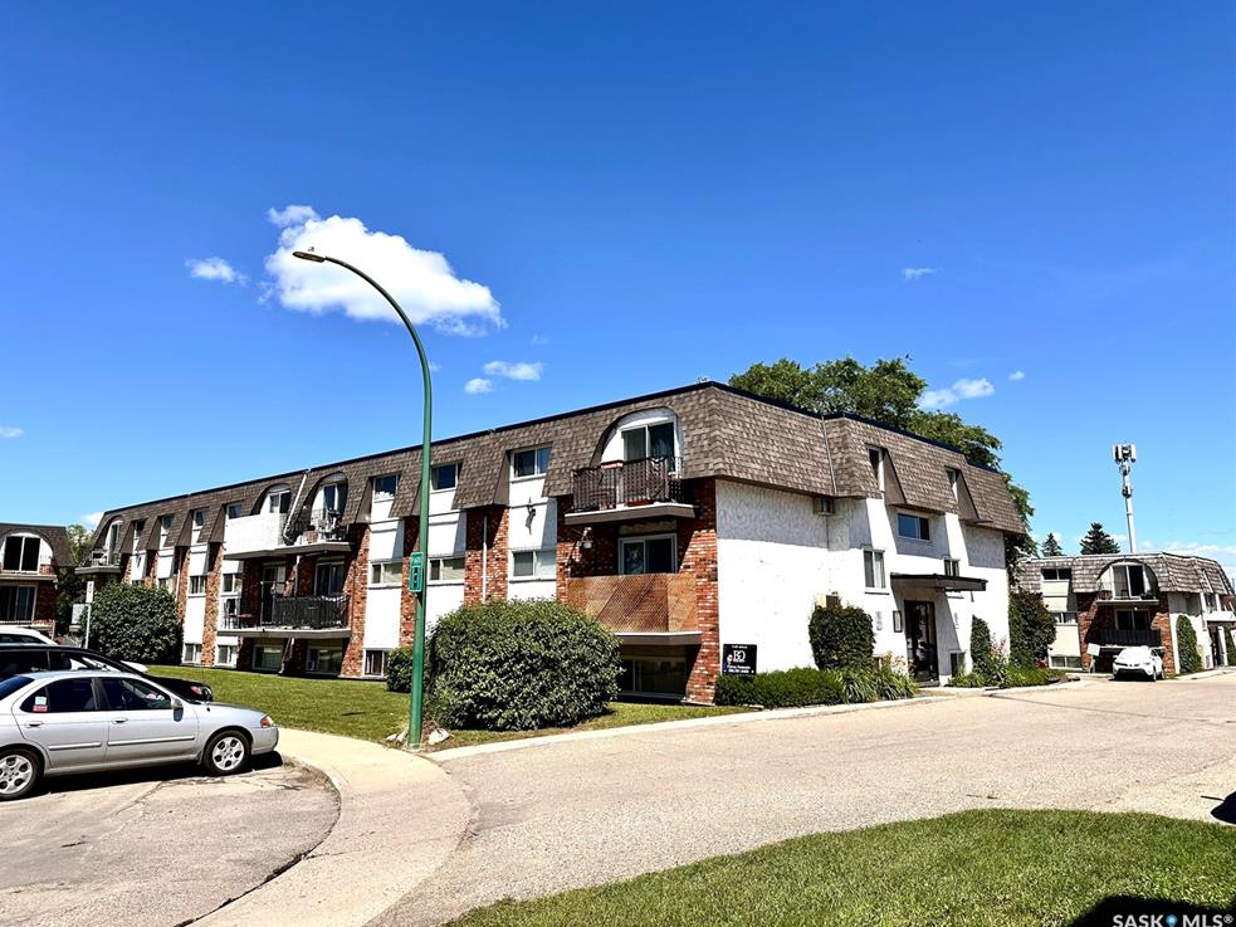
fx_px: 893
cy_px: 449
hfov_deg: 69.4
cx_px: 593
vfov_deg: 54.9
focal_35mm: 25
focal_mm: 6.86
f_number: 1.78
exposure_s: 1/6211
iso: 80
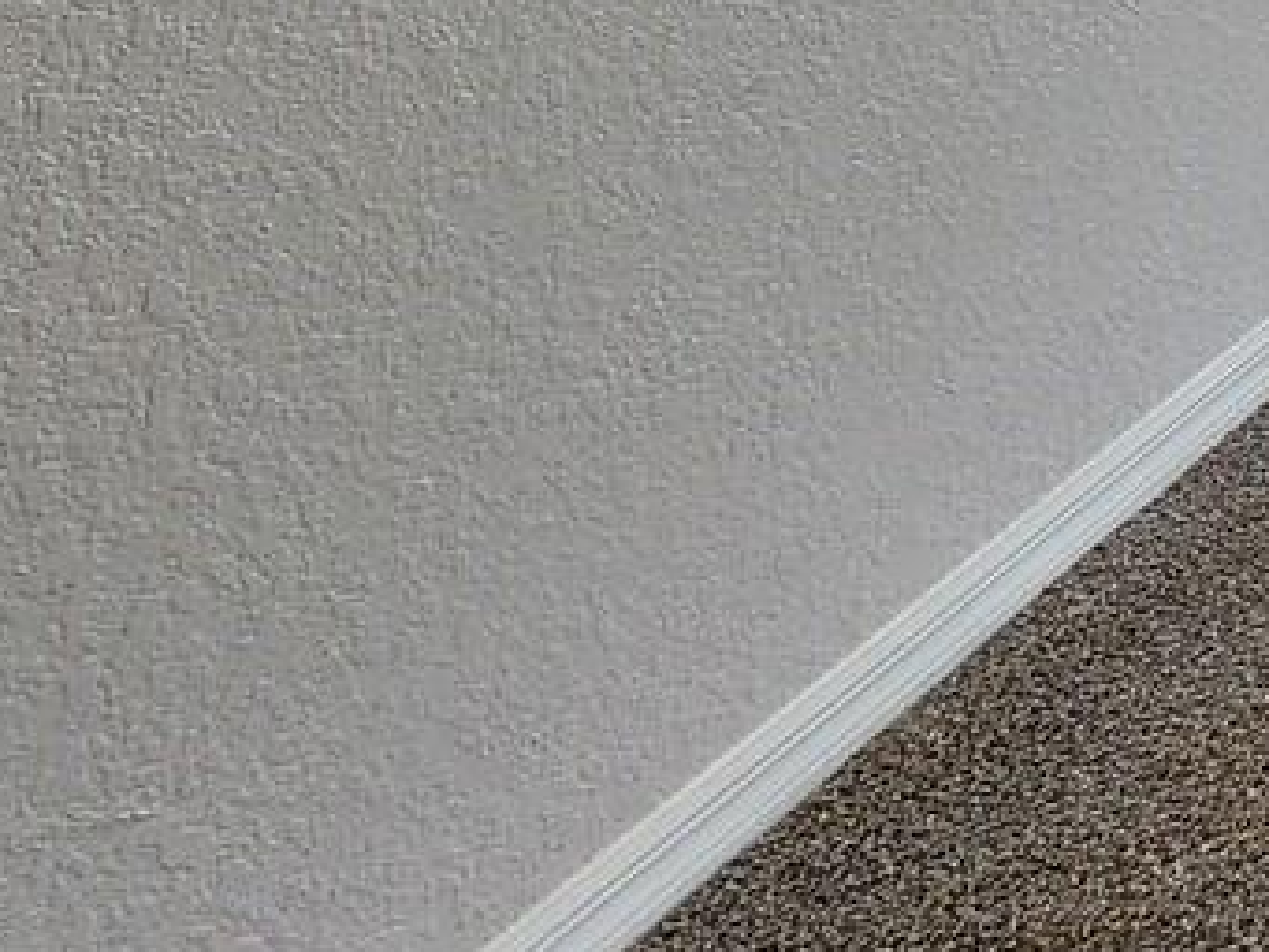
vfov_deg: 18.9
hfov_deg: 17.2
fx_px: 2237
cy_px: -729
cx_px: 2776
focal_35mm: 61
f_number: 2.2
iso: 100
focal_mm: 2.2
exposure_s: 1/60
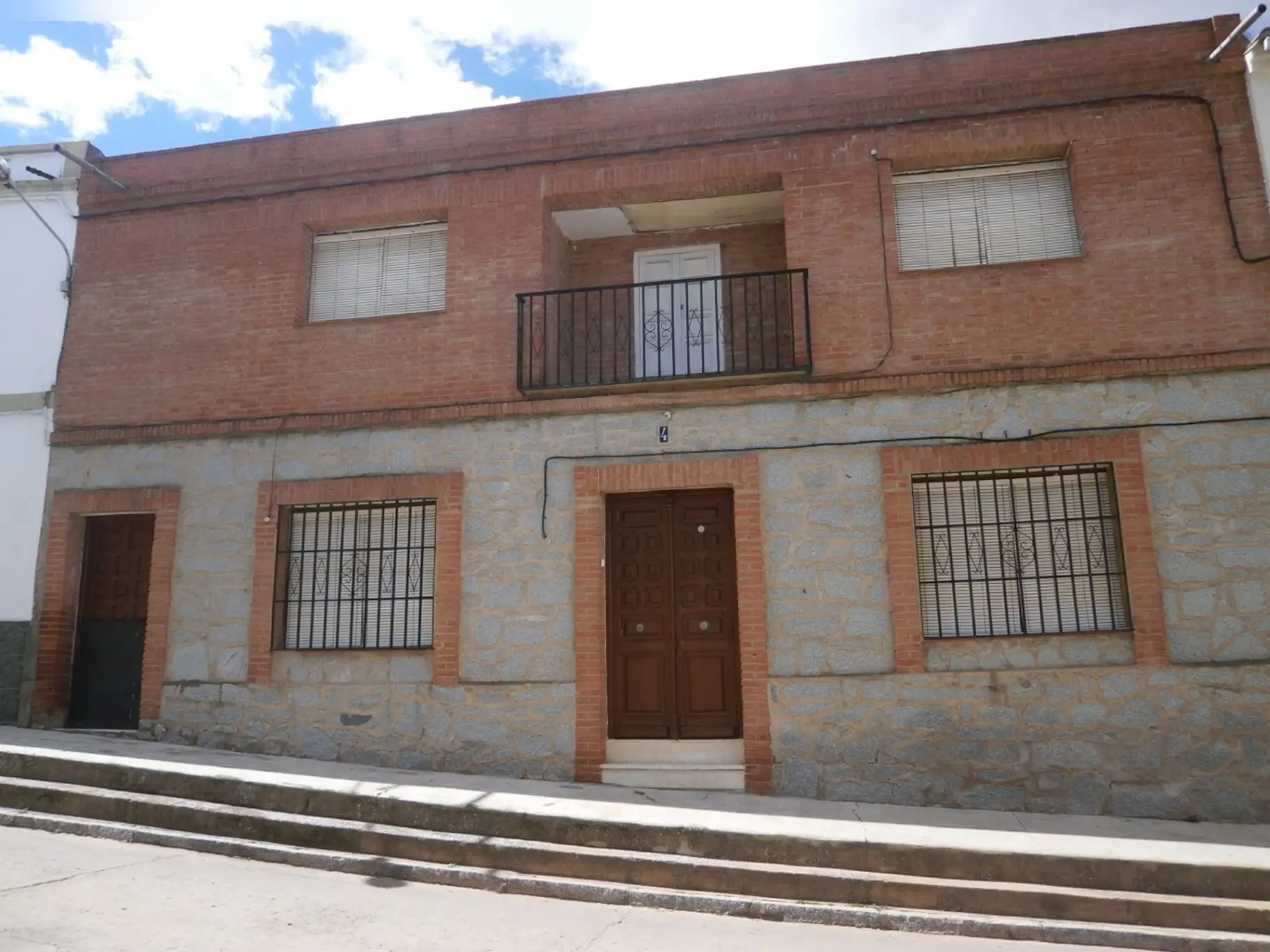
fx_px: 954
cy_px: 476
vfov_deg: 53.1
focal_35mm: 26
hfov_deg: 67.3
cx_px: 635
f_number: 2.8
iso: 100
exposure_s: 1/1250
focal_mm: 4.7
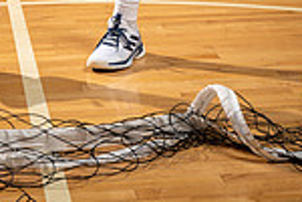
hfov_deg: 15.4
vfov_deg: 9.5
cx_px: 66
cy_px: -248
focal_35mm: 132
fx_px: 1107
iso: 320
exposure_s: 1/250
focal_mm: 44
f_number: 5.6
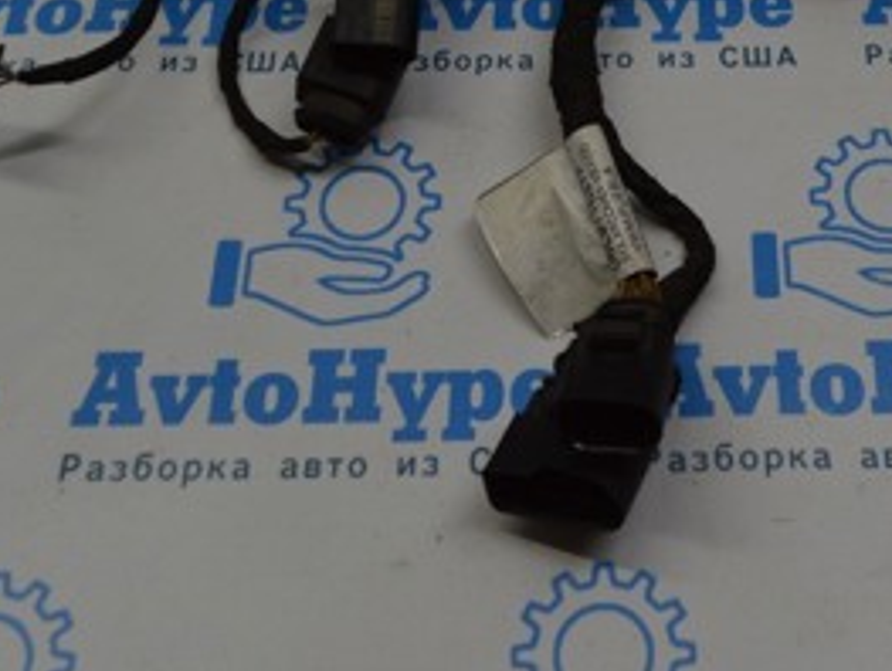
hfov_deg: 30.3
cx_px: 634
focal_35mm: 63
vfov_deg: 22.2
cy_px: -42
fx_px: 1626
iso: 180
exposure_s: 1/60
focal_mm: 18
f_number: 5.6
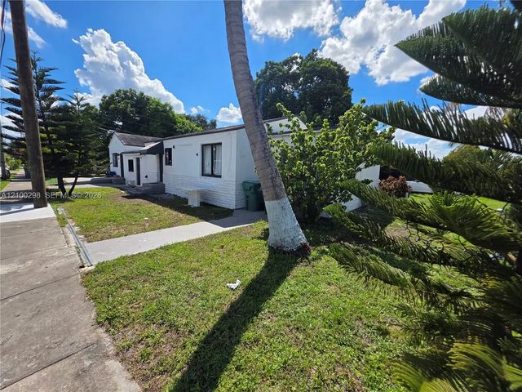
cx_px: 261
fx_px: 196
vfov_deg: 89.9
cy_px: 196
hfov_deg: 106.2
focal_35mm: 13
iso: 40
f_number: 1.9
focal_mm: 2.2
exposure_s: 1/3211
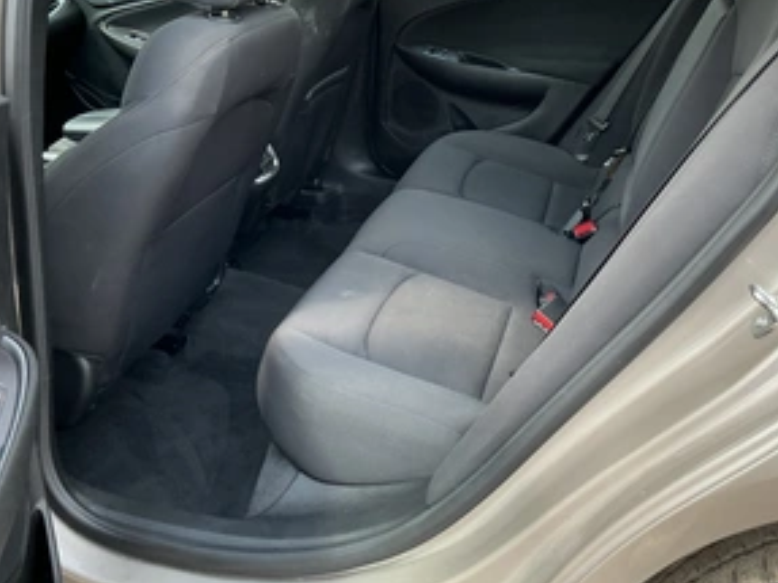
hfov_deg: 47.9
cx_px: 369
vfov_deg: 36.6
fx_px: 876
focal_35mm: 39
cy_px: 214
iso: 25
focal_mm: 3
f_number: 1.8
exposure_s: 1/129
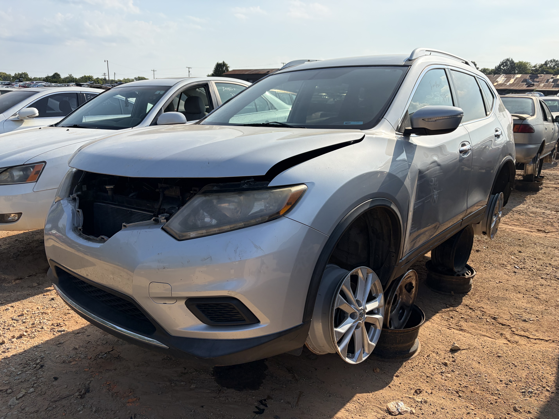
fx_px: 420
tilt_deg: -14.4
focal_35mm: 26
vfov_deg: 53.1
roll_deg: -1.5
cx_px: 280
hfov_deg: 67.3
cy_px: 210
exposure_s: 1/4329
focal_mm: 5.96
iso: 50
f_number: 1.6
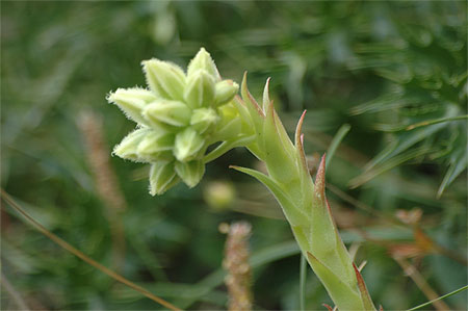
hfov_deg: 4.6
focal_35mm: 450
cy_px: 156
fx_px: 5844
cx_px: 234
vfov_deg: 3.0
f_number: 5.6
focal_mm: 300
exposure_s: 1/200
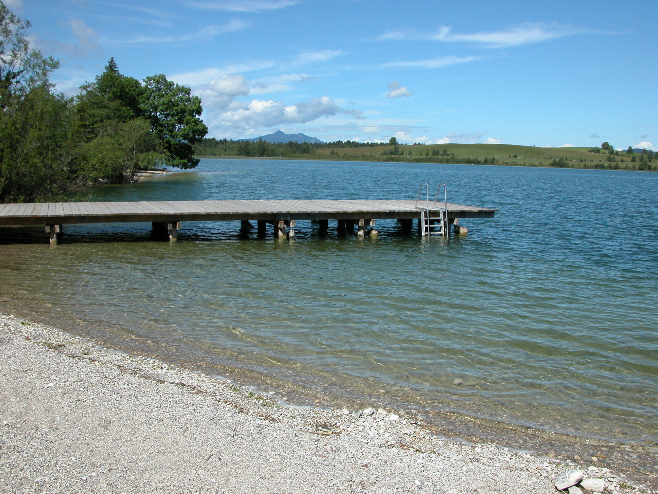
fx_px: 646
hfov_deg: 54.0
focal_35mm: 34
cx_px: 329
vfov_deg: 41.8
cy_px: 247
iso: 100
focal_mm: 8.9
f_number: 6.3
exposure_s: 1/412
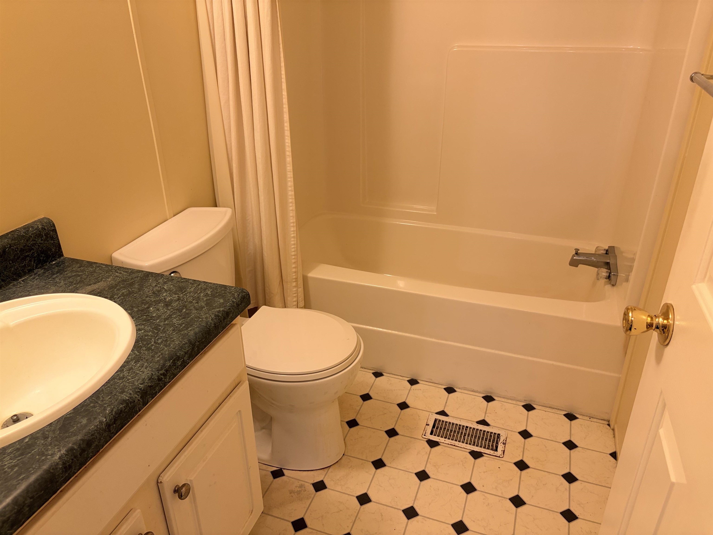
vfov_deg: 53.1
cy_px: 268
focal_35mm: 26
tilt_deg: -26.5
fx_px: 536
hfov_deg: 67.3
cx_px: 356
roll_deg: -0.2
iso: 160
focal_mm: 5.96
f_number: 1.6
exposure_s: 1/60
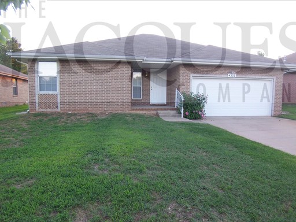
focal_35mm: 23
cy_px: 111
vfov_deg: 58.9
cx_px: 148
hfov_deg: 73.9
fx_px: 197
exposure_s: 1/32
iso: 88
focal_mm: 3.8
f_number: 2.88
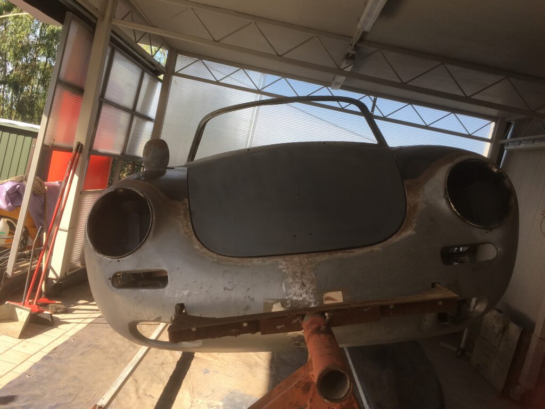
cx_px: 272
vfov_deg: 48.2
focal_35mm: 29
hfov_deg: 61.7
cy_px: 204
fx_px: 457
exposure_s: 1/427
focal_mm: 4.15
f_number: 2.2
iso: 25
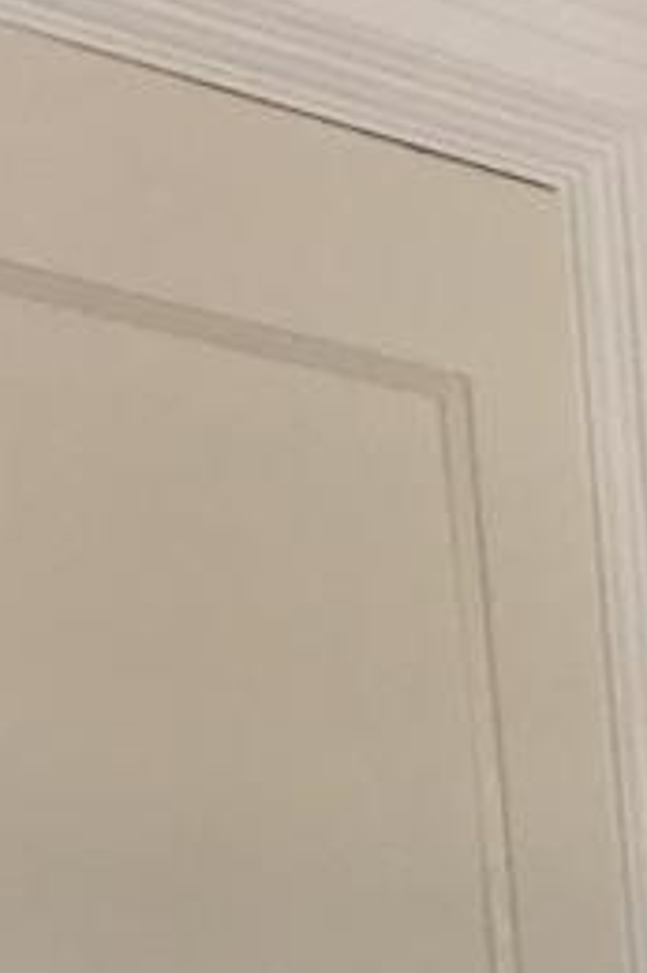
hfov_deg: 5.2
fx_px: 6262
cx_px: 2558
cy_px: 2549
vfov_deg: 8.0
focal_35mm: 232
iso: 25
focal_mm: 4.15
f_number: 2.2
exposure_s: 1/41
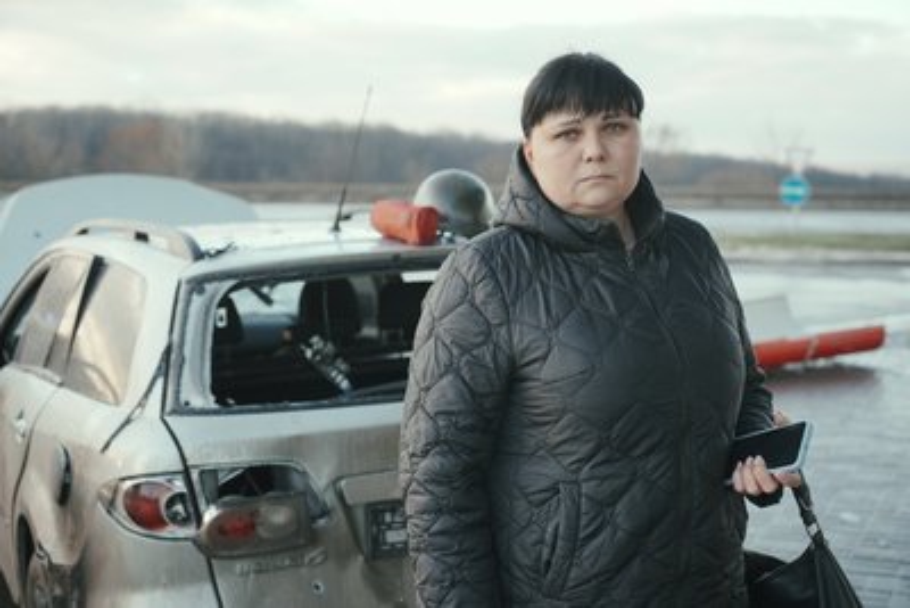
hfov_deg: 40.3
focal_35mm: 49
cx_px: 455
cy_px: 304
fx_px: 1239
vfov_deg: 27.5
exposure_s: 1/200
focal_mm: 49
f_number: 3.5
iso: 200
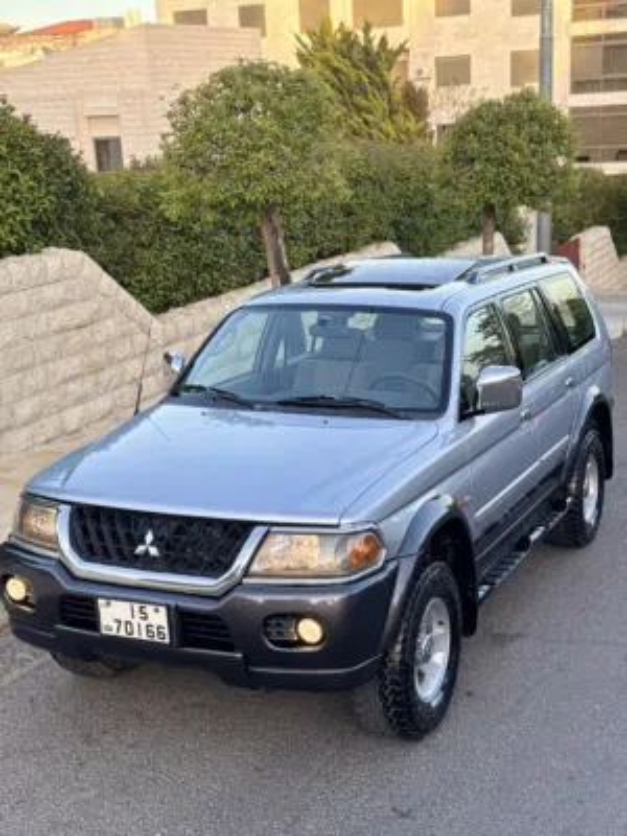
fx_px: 1159
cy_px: 418
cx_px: 314
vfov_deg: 39.7
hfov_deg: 30.3
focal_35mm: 48
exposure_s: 1/278
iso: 64
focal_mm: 6.76
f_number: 1.78
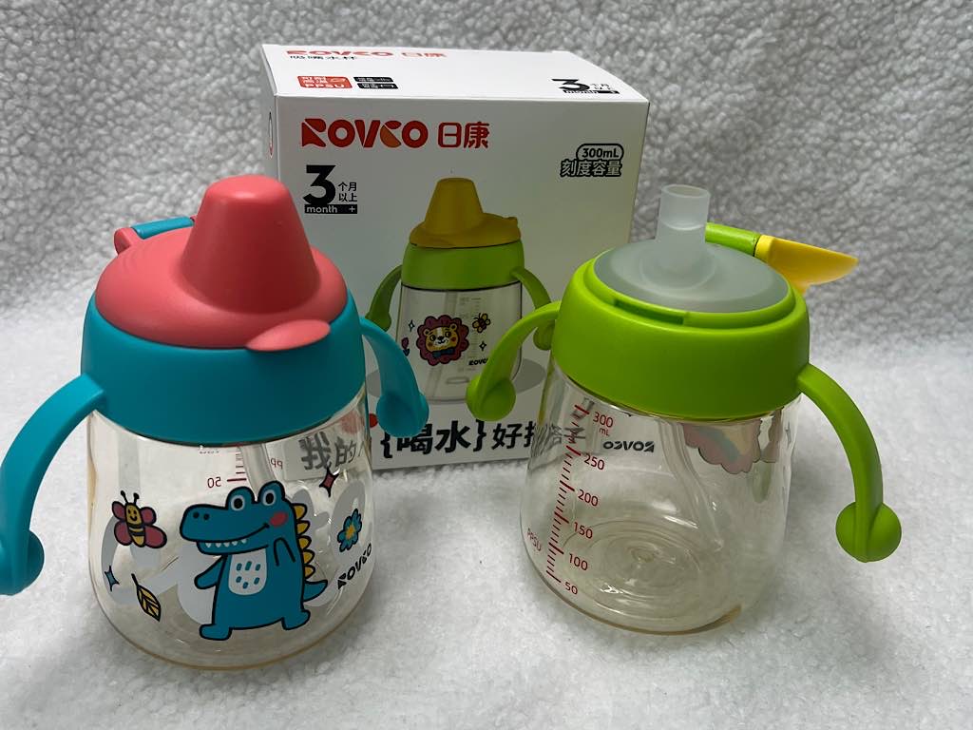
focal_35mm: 26
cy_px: 365
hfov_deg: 67.3
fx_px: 731
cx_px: 486
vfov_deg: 53.1
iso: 40
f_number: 1.5
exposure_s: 1/100
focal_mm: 5.7
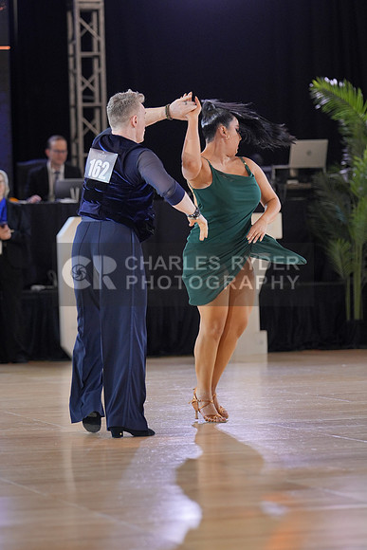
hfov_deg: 9.2
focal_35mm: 150
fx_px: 2292
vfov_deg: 13.7
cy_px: 275
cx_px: 184
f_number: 2
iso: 800
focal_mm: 100
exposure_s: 1/500
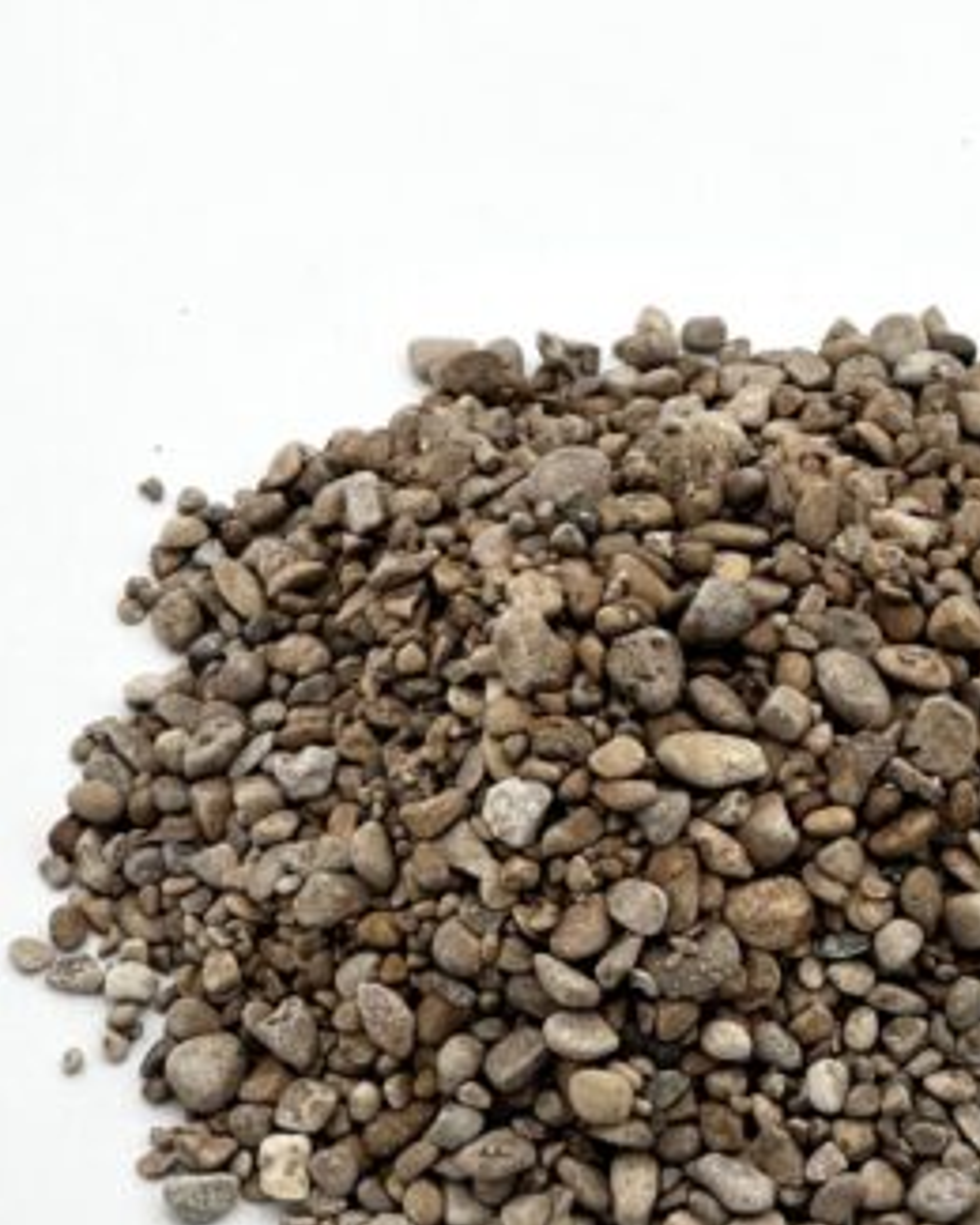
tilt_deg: -50.5
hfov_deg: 10.0
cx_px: 758
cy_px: 825
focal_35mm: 154
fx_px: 5583
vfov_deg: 12.5
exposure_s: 1/207
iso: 32
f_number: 2.8
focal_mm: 9
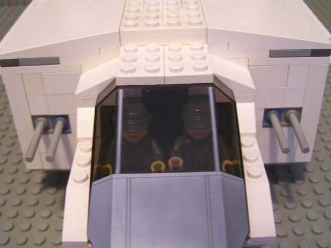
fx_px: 459
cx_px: 166
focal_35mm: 48
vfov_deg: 30.3
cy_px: 124
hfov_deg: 39.7
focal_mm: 8
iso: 140
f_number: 3
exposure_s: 1/8
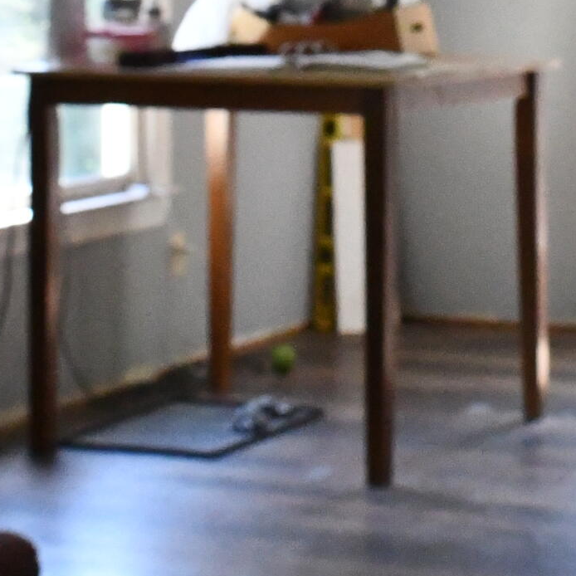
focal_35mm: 147
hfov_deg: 11.8
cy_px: -69
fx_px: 2767
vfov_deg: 11.7
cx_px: 521
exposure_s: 1/400
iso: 8000
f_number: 10
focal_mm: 27
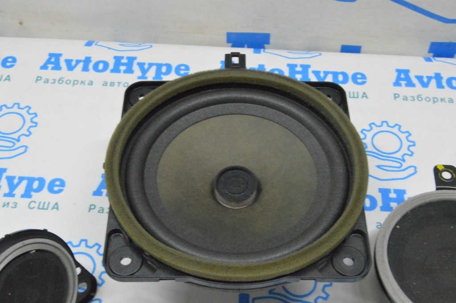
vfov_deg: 25.7
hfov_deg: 37.9
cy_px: 152
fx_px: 664
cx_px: 228
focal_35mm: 52
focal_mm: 35
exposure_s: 1/20
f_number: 20
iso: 6400
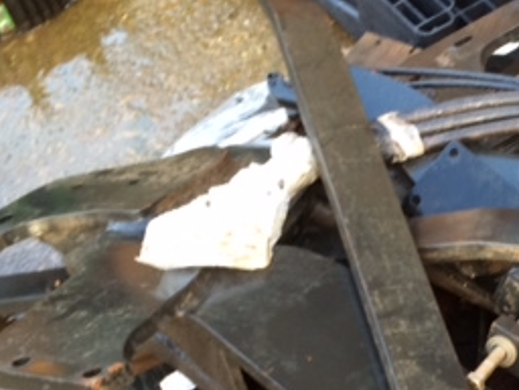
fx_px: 1124
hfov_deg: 24.9
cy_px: 414
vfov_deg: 19.0
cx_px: 507
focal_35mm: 75
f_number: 2.2
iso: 80
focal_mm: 4.12
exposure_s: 1/30
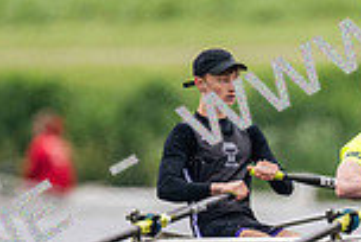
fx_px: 22968
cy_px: 153
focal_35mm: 2286
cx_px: 470
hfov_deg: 0.9
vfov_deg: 0.6
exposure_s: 1/2000
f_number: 4
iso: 1800
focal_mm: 600
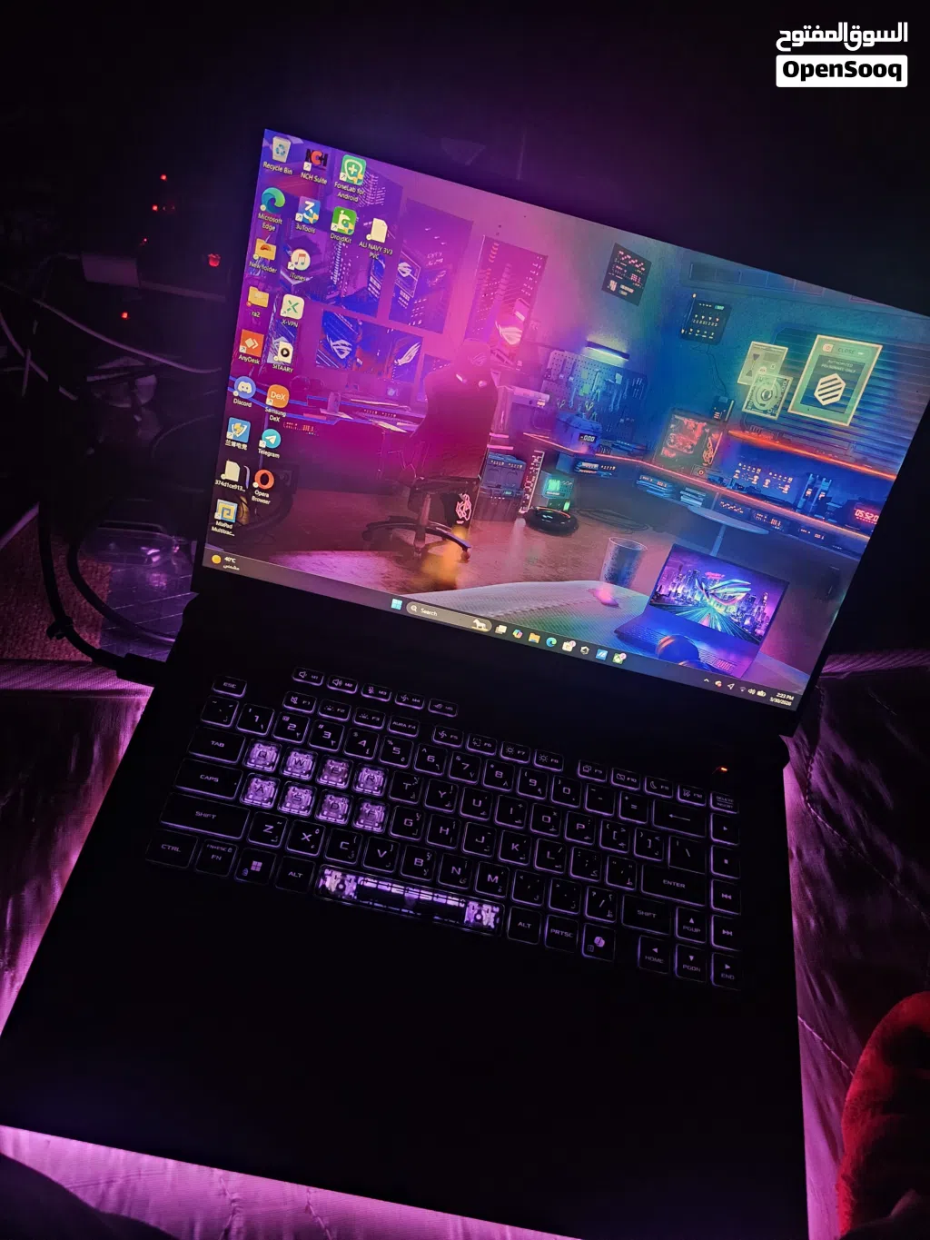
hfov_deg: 58.9
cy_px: 620
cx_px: 465
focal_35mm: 23
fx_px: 824
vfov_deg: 73.9
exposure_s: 1/33.3
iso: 640
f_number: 1.7
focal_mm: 6.3
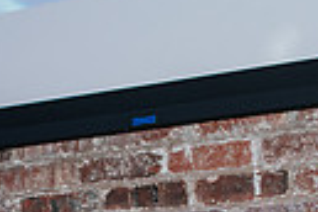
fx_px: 1387
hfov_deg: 12.8
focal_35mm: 157
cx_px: -54
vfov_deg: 8.2
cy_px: 460
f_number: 2.8
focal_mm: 35
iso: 1000
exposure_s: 1/200
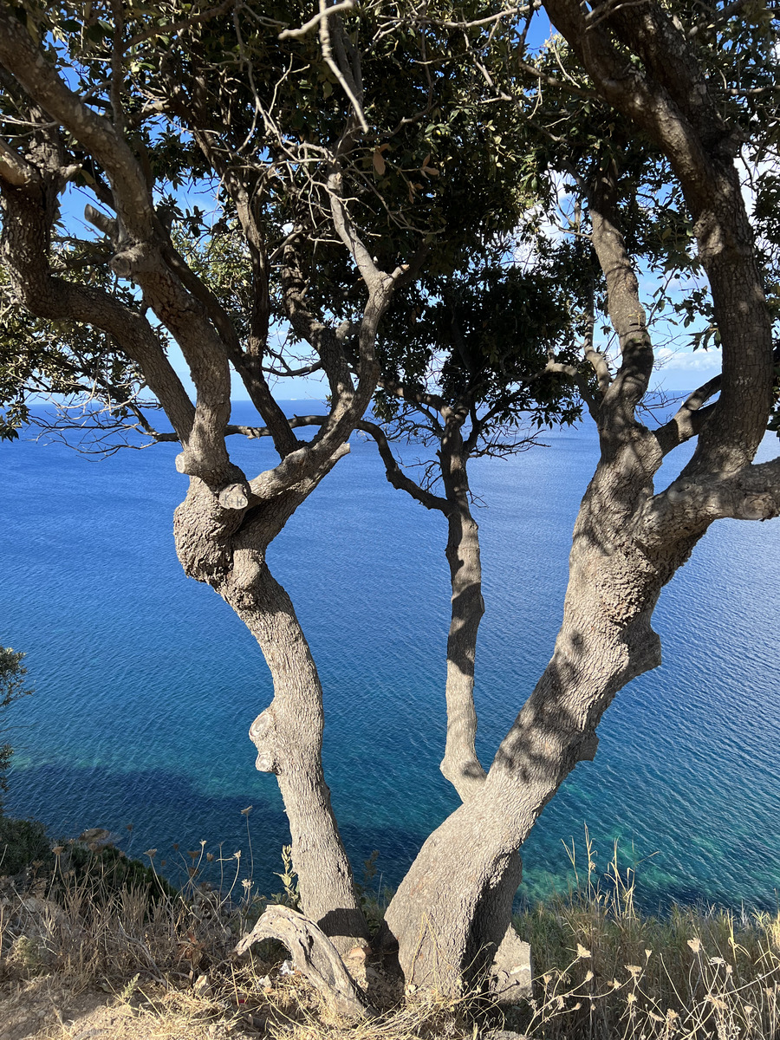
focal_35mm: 26
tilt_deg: -8.9
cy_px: 520
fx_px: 781
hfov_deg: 53.1
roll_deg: +0.1
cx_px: 390
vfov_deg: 67.3
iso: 50
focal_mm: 5.7
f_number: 1.5
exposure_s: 1/1669
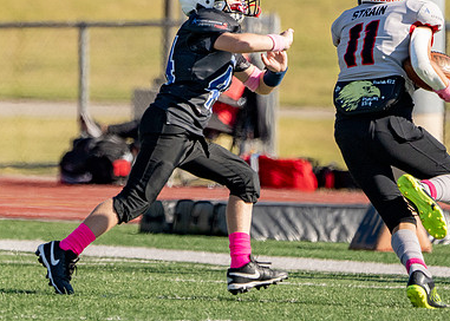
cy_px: -30
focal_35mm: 1088
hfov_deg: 1.9
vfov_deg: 1.3
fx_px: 13903
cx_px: 63
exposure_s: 1/2000
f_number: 5.6
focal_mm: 400
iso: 320
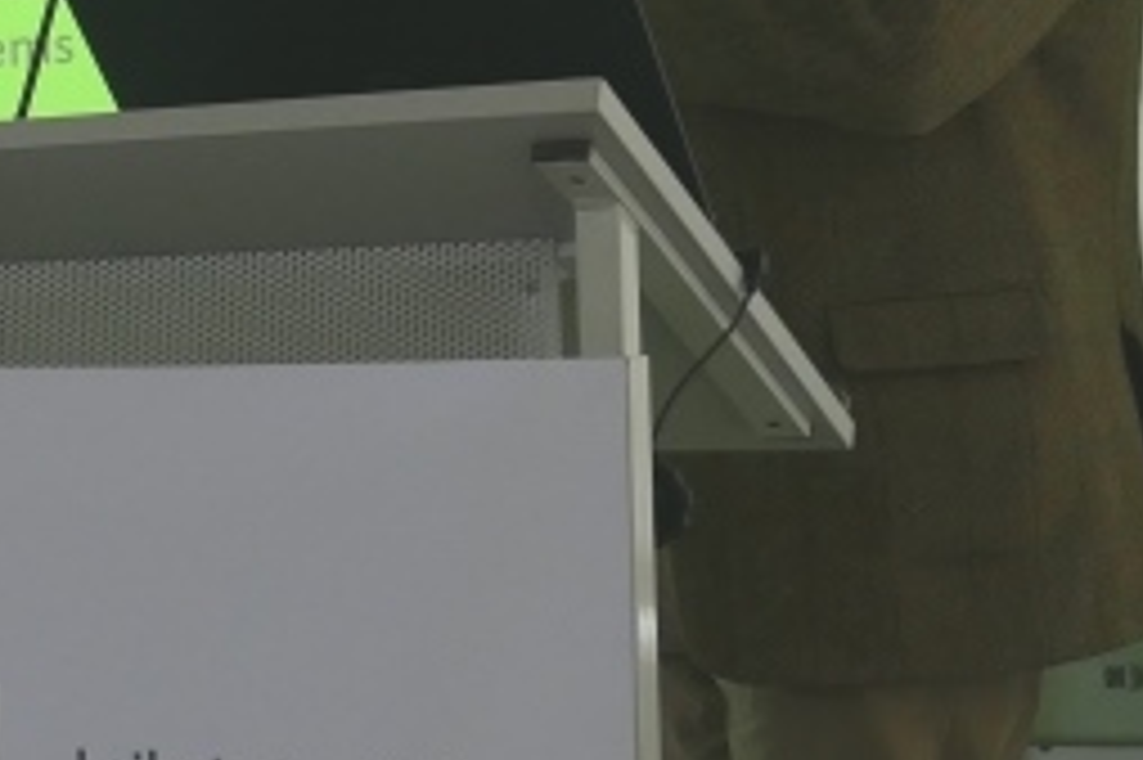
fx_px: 1999
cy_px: 119
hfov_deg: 30.0
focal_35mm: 63
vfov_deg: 21.2
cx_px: 36
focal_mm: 9.12
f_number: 2.8
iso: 320
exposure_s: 1/60
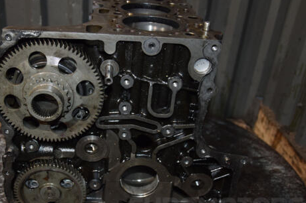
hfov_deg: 41.7
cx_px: 117
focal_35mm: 47
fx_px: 399
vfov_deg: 28.6
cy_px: 119
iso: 800
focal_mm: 24
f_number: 5
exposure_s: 1/60
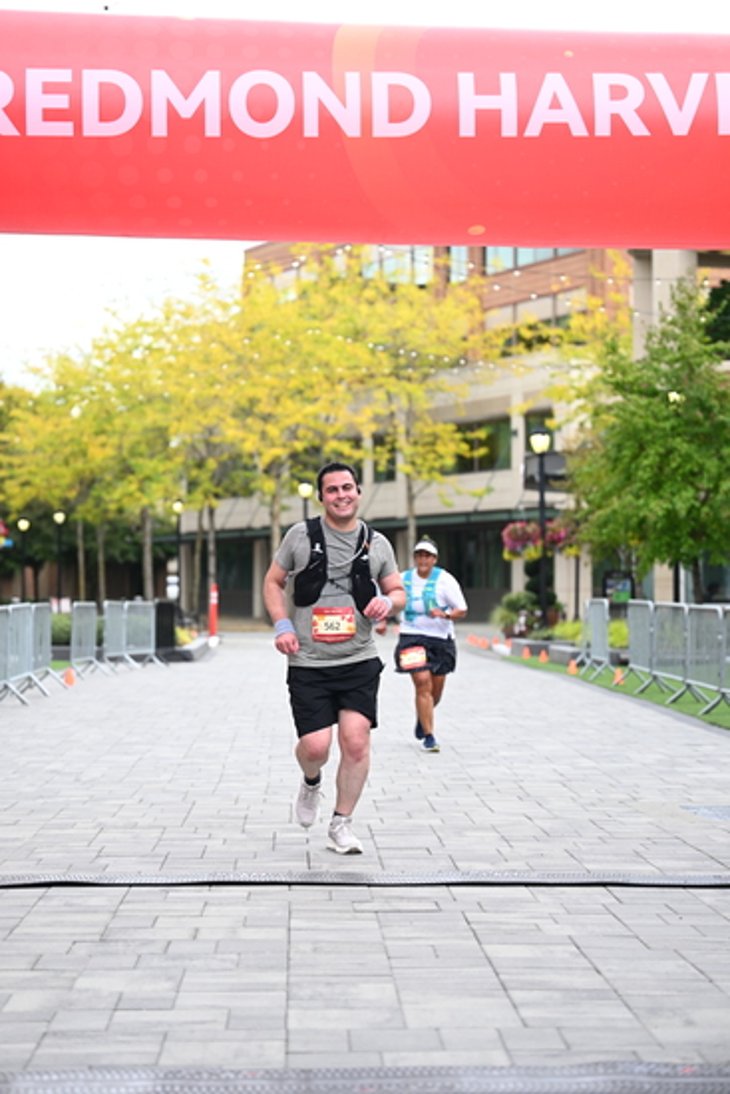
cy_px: 547
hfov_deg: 16.7
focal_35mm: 82
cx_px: 365
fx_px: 2492
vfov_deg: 24.8
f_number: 2.8
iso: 640
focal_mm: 82
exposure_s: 1/1600
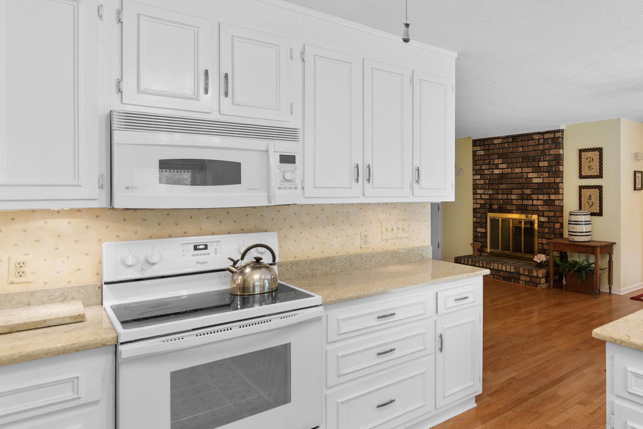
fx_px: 411
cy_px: 187
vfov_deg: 55.0
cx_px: 473
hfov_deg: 71.5
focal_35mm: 23
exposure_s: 1/6
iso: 100
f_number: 4.5
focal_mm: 10
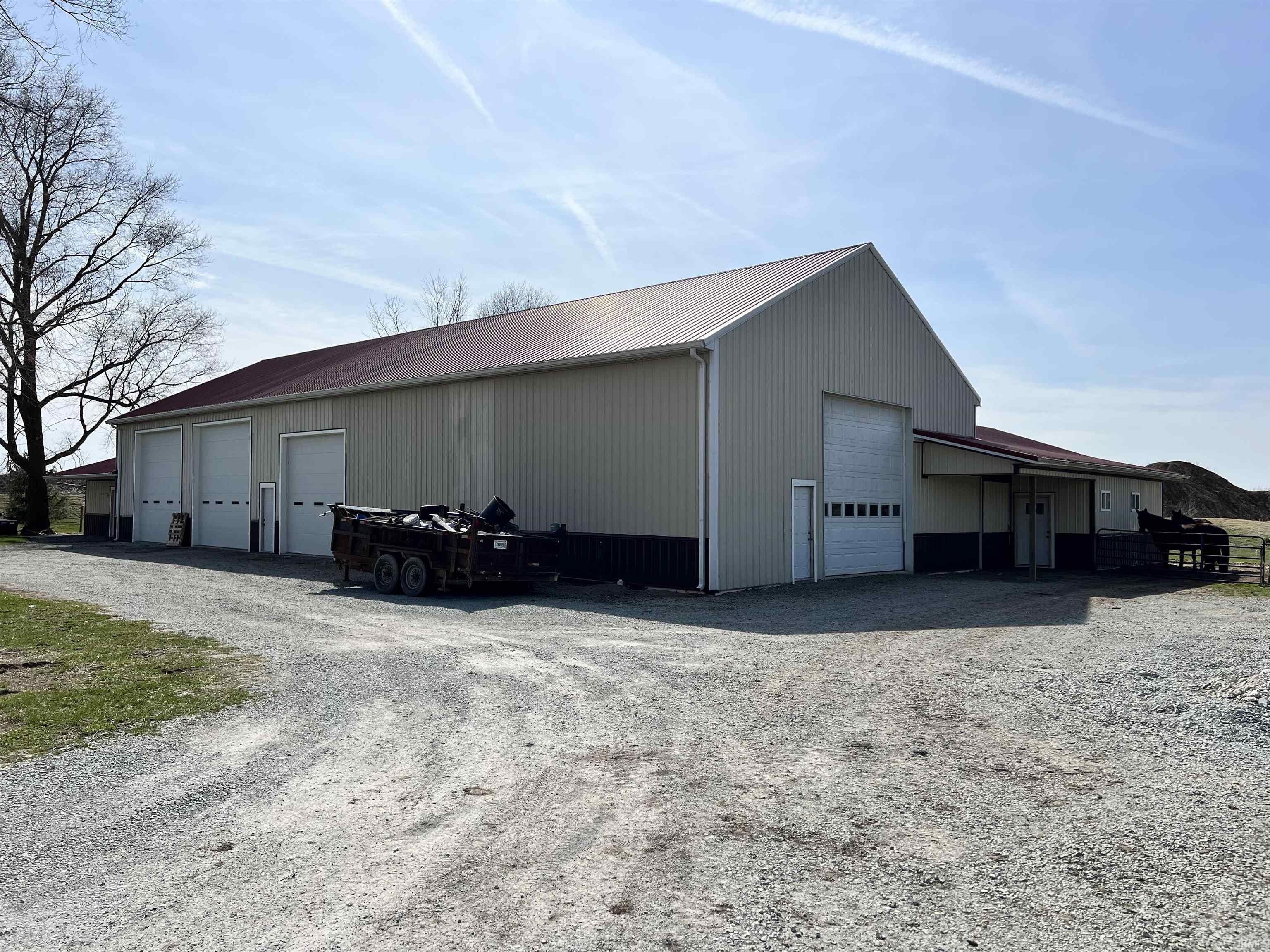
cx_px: 635
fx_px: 954
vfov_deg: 53.1
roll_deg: -0.6
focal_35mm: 26
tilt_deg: +2.2
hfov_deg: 67.3
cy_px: 476
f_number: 1.5
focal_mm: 5.7
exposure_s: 1/10309
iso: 50
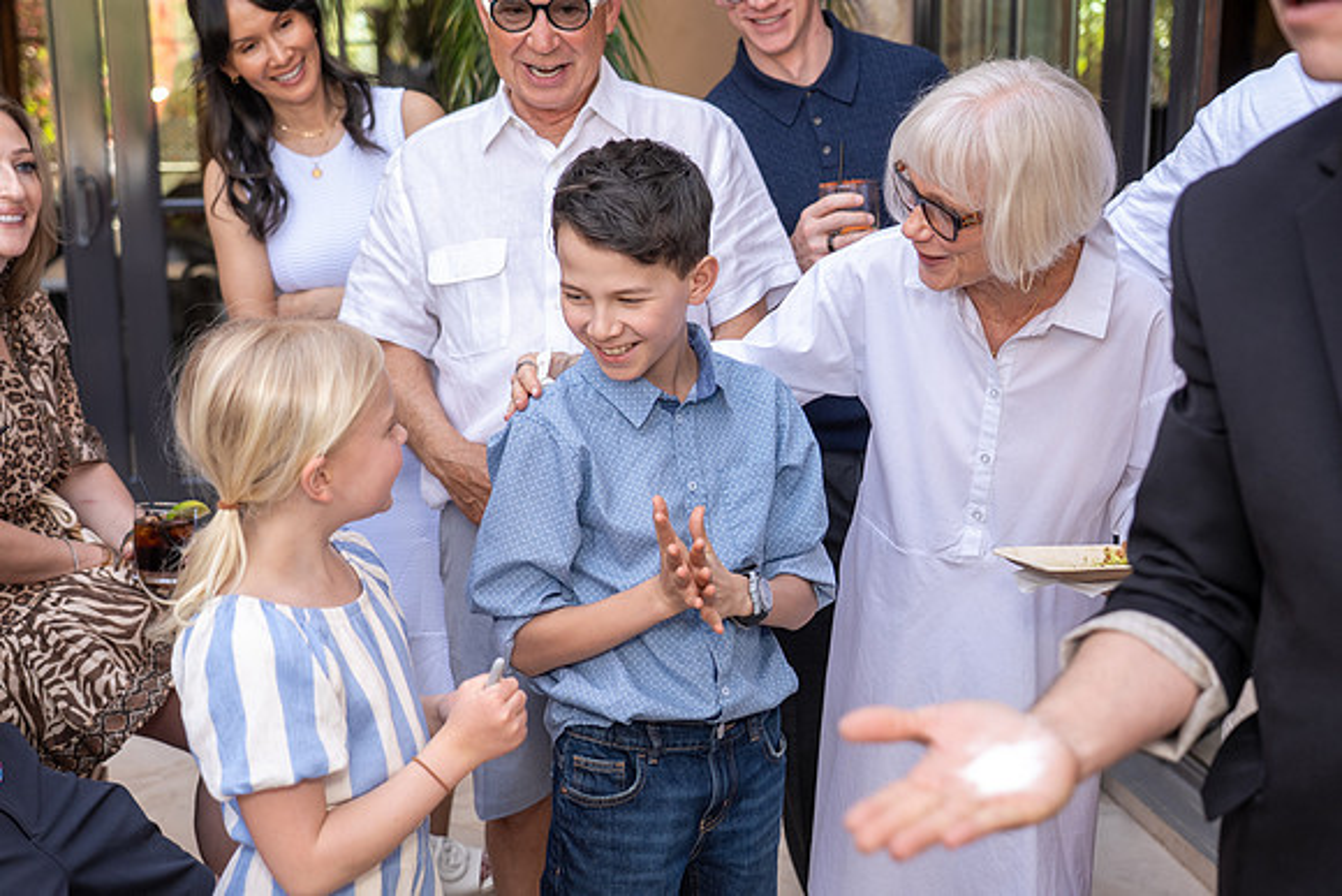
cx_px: 671
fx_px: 1752
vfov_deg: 28.7
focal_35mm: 47
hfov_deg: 41.9
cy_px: 448
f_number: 4
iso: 320
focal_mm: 47
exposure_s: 1/200
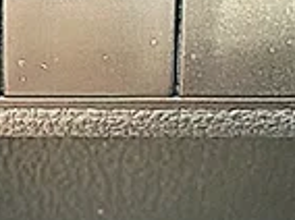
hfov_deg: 9.3
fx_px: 1804
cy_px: 16
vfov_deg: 7.0
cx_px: 39
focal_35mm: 212
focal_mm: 6.86
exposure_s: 1/40
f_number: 1.78
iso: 80
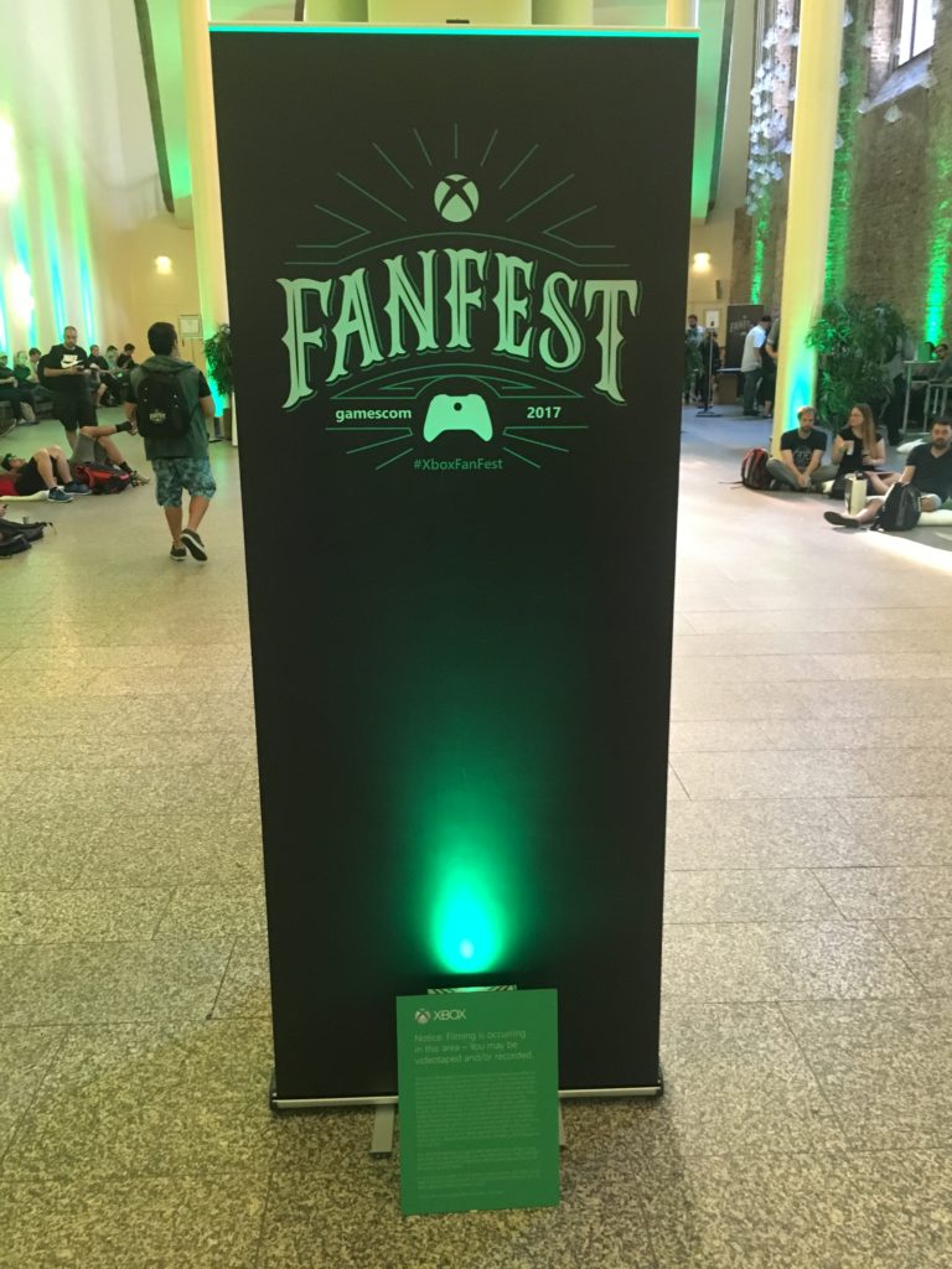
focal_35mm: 29
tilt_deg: -15.9
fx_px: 1063
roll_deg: +0.9
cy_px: 634
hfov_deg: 48.2
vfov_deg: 61.7
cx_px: 476
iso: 250
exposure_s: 1/17
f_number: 2.2
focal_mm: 4.15
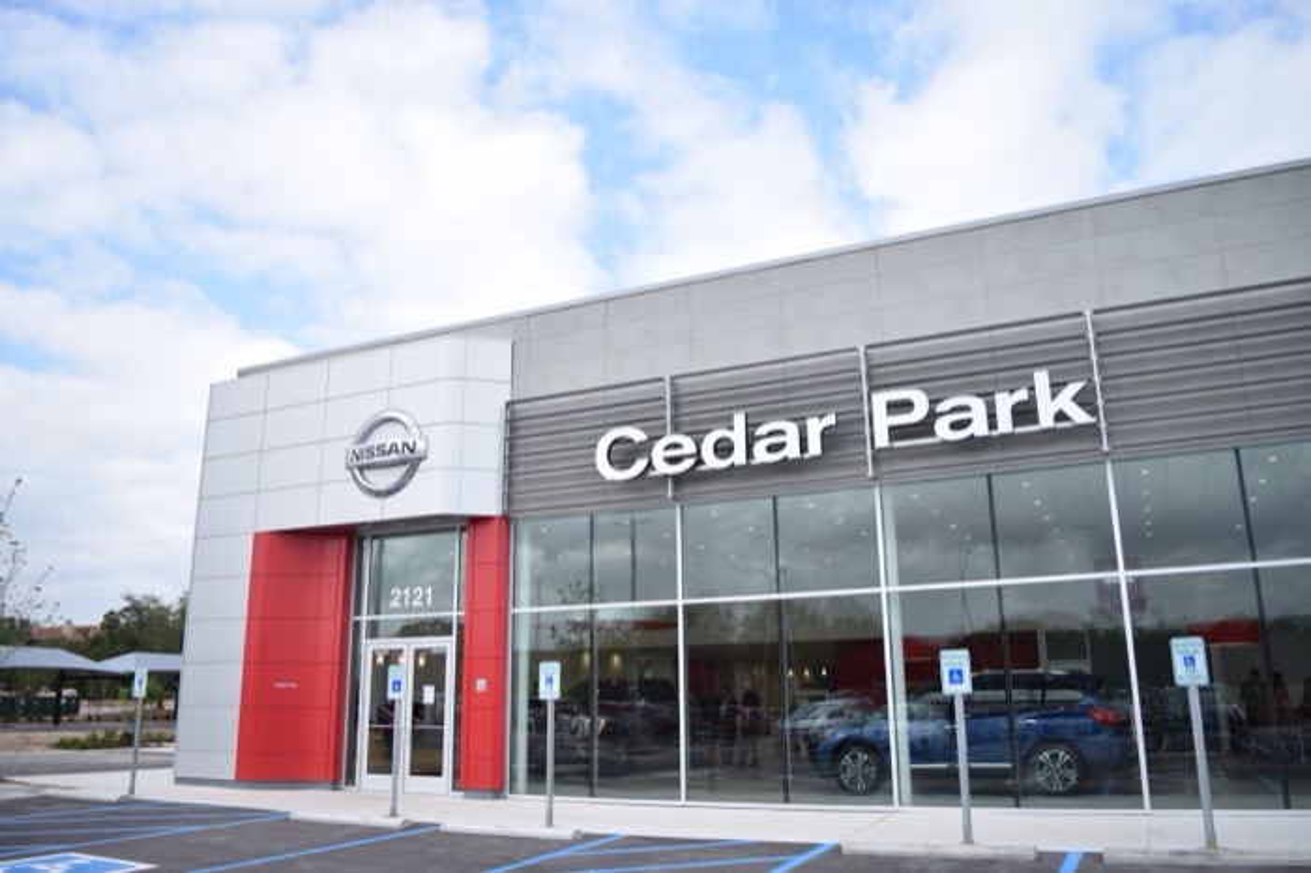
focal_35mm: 27
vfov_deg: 47.9
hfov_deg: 67.4
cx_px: 656
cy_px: 436
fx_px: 983
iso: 100
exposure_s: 1/500
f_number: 3.5
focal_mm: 18
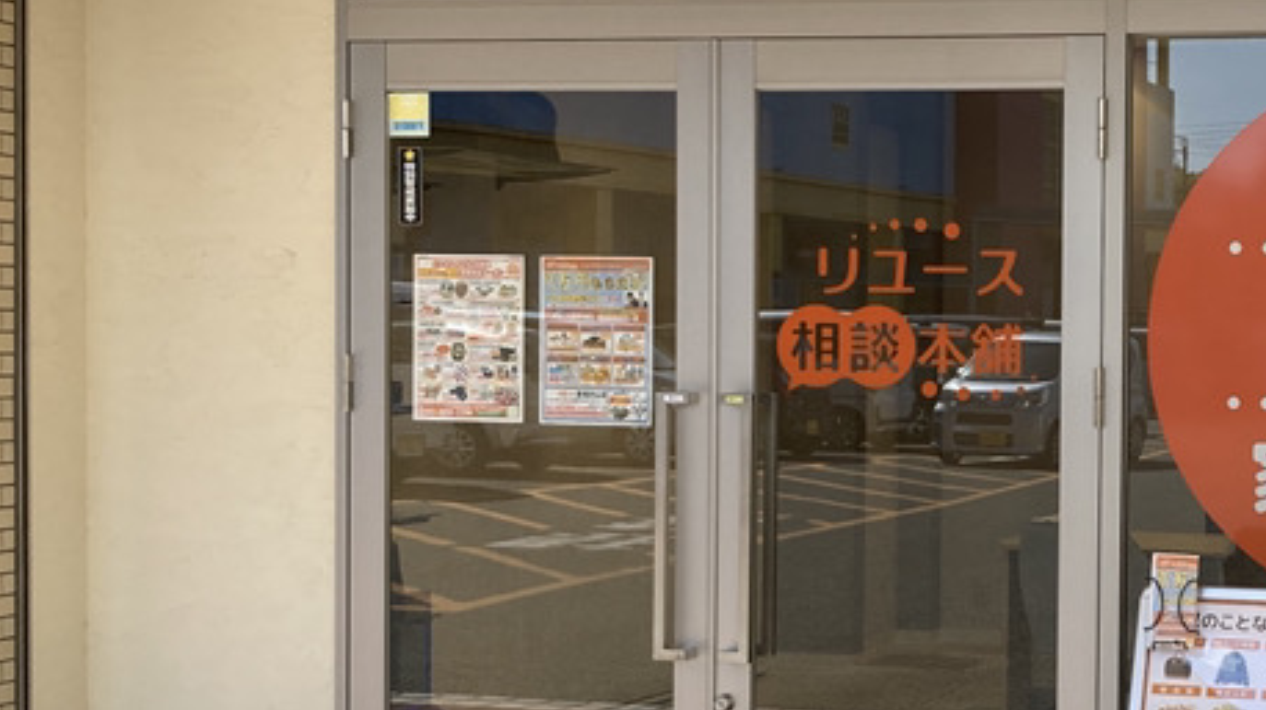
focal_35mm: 80
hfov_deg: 25.7
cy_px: 417
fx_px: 2684
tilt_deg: -0.6
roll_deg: -1.7
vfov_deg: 15.1
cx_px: 1142
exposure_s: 1/783
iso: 20
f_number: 1.8
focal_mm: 3.99
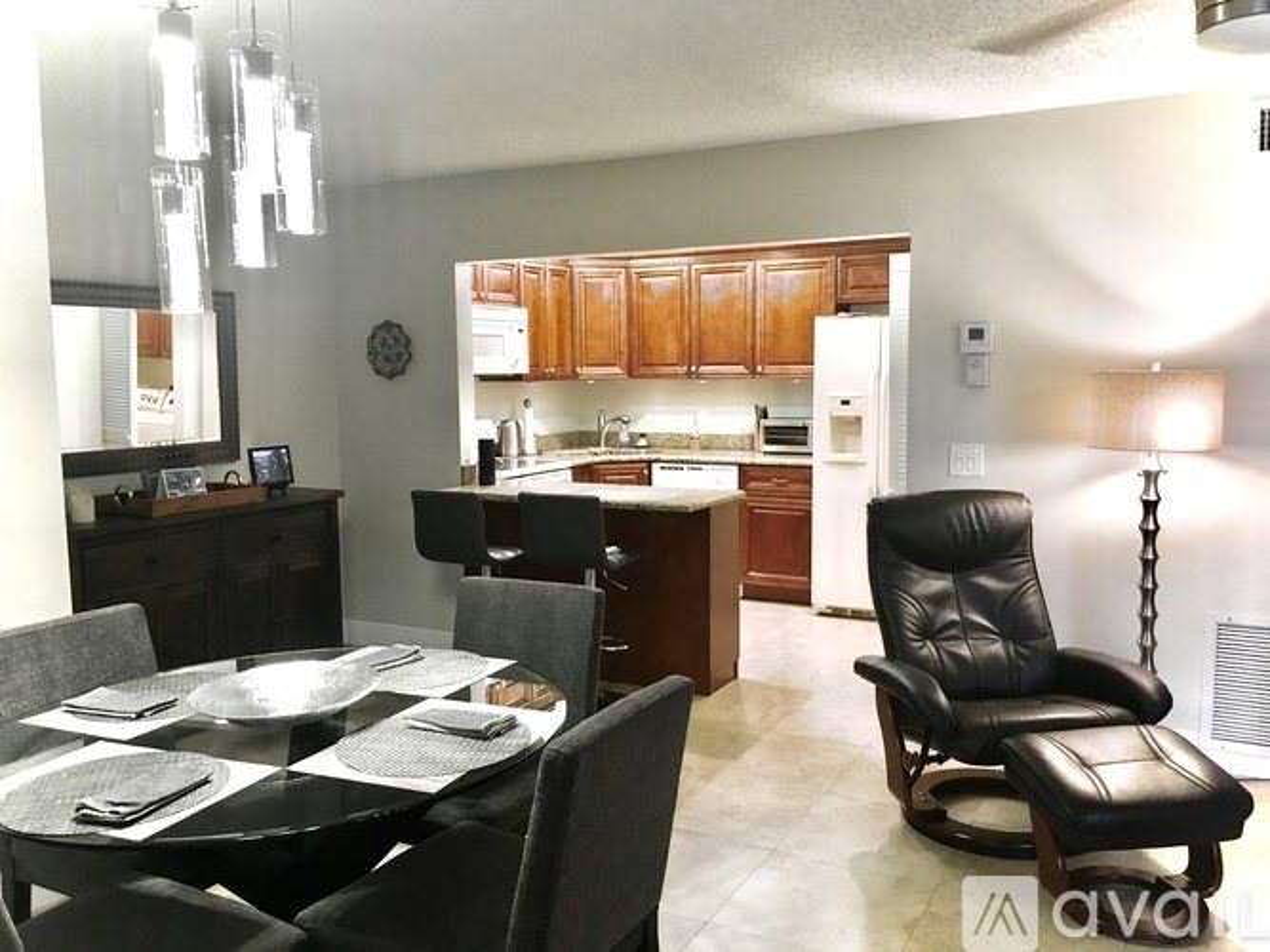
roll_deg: +0.3
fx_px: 1064
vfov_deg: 48.2
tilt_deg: -7.6
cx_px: 635
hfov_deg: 61.7
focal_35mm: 29
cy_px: 476
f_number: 2.2
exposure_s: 1/30
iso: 100
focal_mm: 4.15
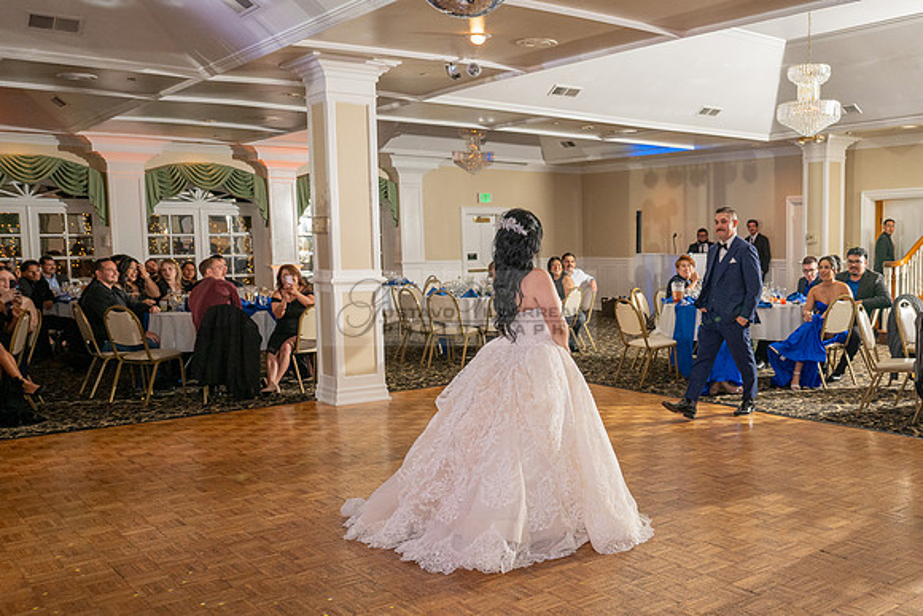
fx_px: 946
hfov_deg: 50.6
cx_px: 652
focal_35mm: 37
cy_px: 341
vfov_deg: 36.0
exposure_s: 1/160
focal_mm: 26
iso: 640
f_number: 3.2
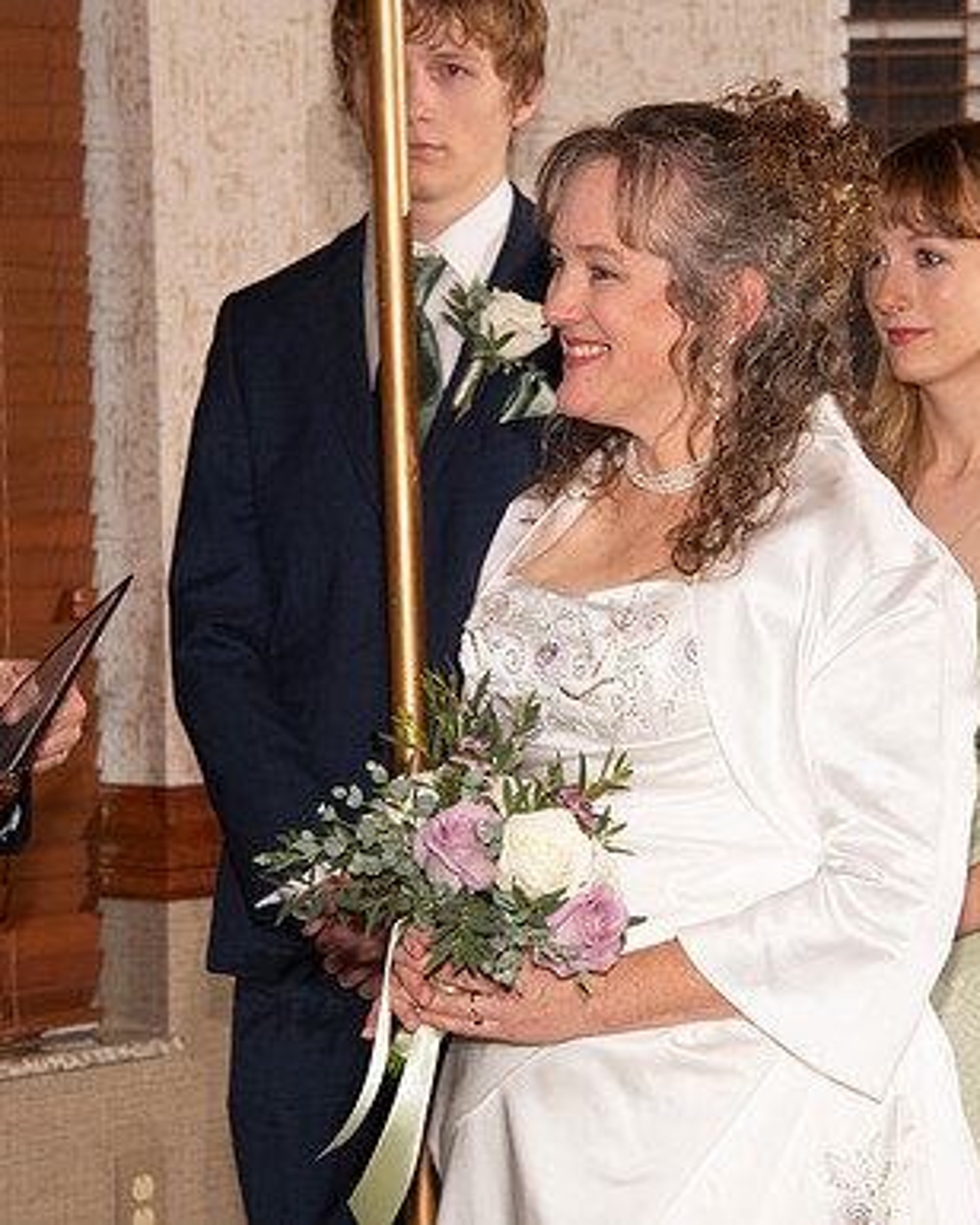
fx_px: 6925
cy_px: 612
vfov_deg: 10.1
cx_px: 509
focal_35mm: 191
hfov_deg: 8.1
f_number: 9
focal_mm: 135
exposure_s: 1/160
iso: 1000
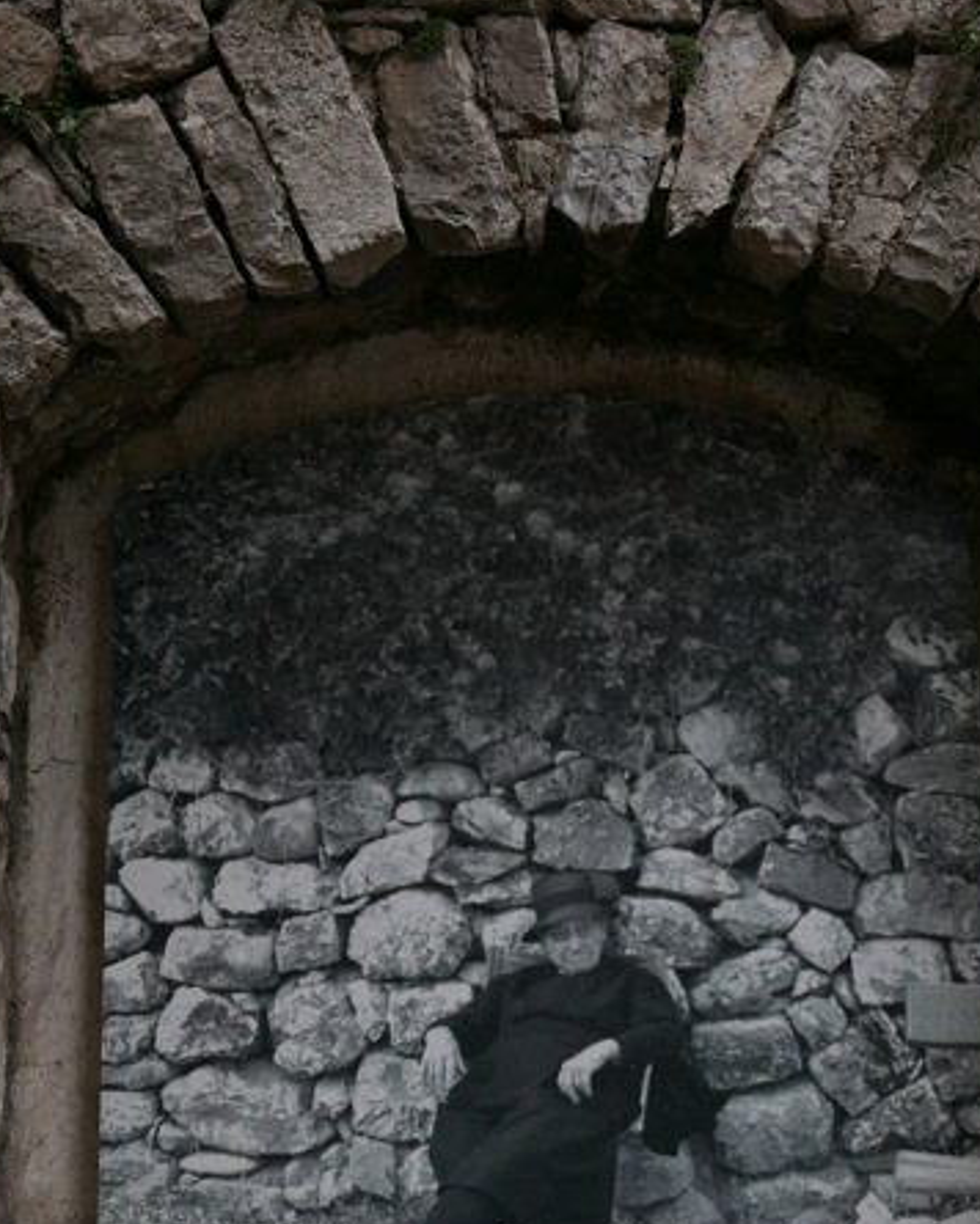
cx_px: 480
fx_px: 1777
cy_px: 646
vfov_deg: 38.0
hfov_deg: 30.8
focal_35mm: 49
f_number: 4
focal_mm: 13
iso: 200
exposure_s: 1/125
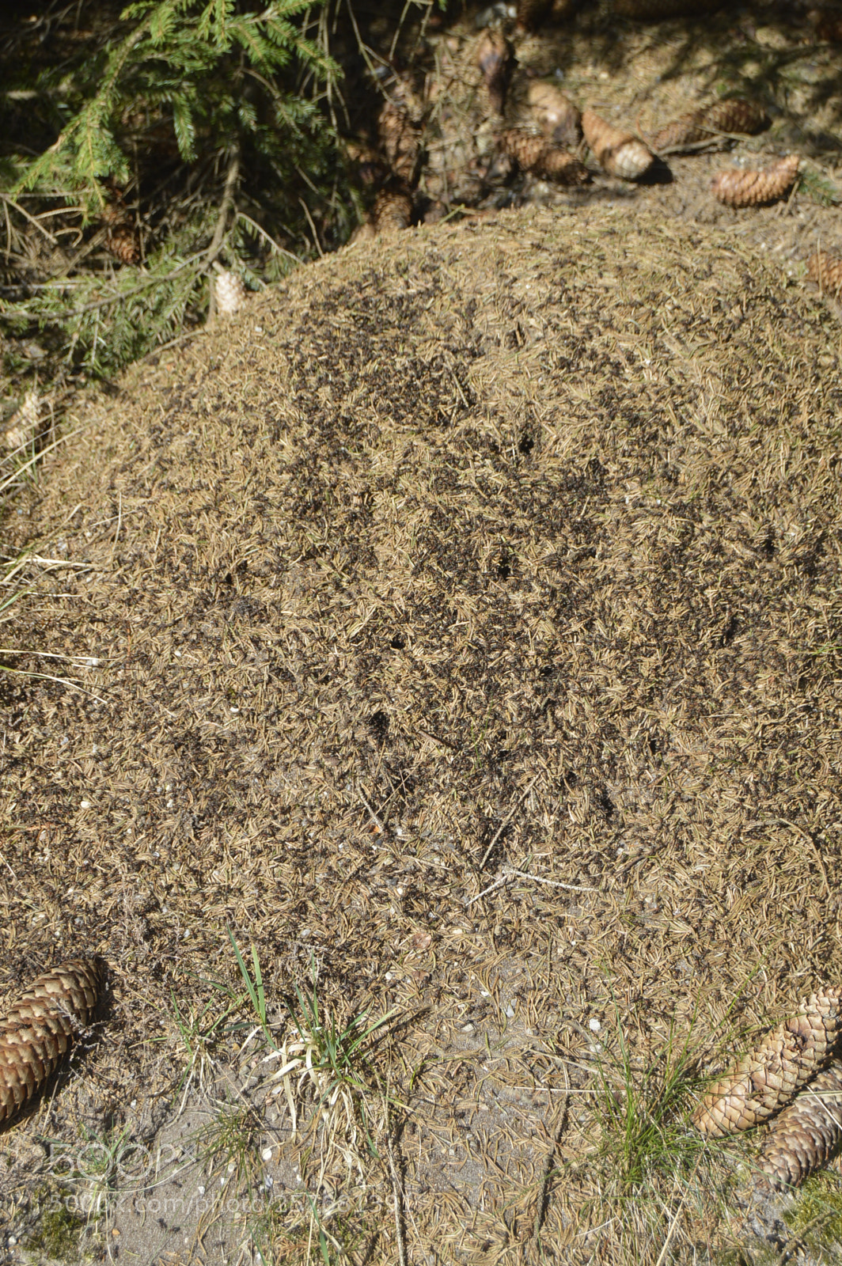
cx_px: 421
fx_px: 2003
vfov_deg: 35.1
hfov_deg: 23.7
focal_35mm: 57
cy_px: 633
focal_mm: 38
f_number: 7.1
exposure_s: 1/200
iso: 100
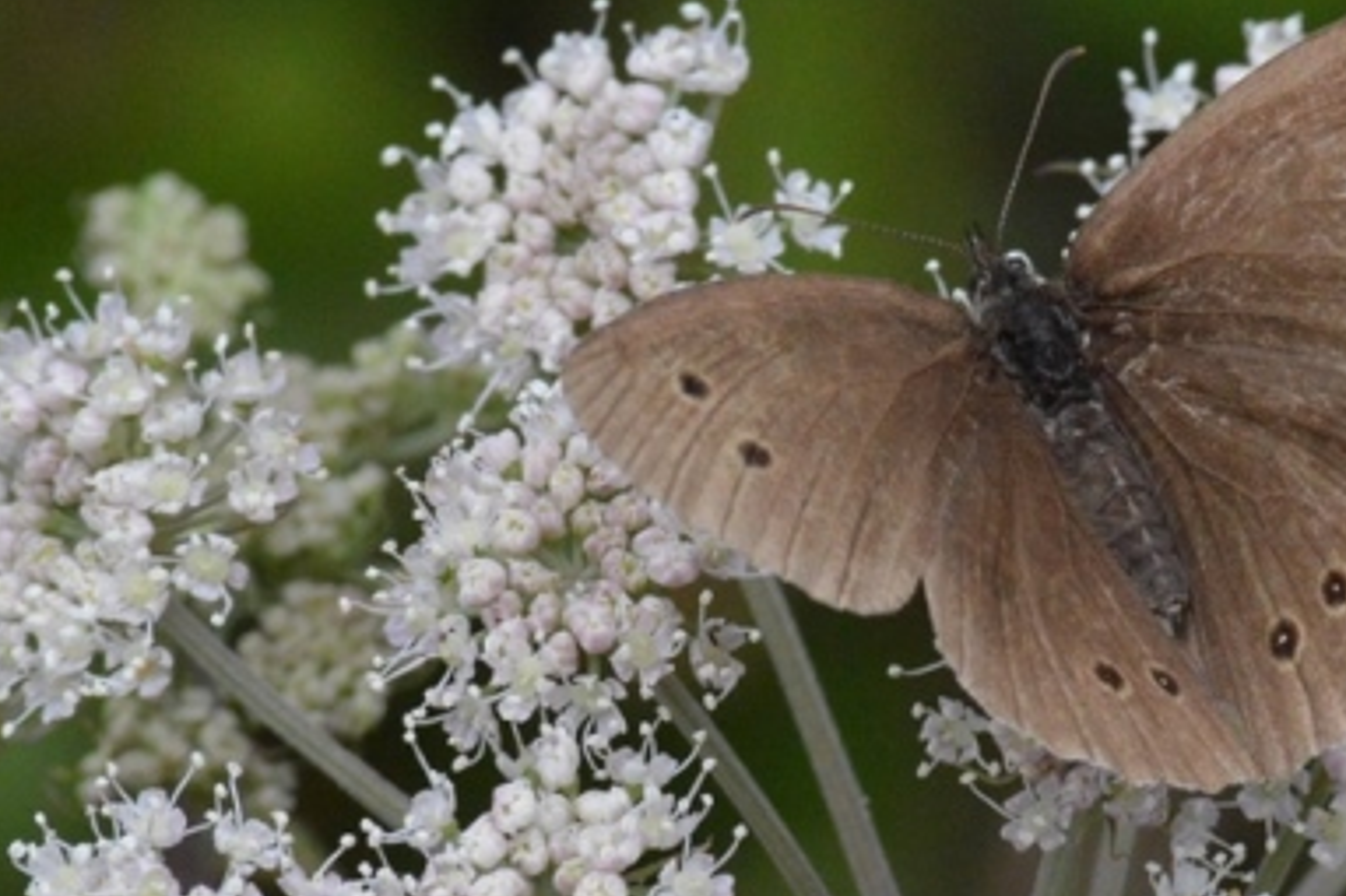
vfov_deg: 2.2
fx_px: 23432
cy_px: 689
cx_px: 1065
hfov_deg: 3.3
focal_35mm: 627
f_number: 16
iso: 3200
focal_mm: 200
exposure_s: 1/800
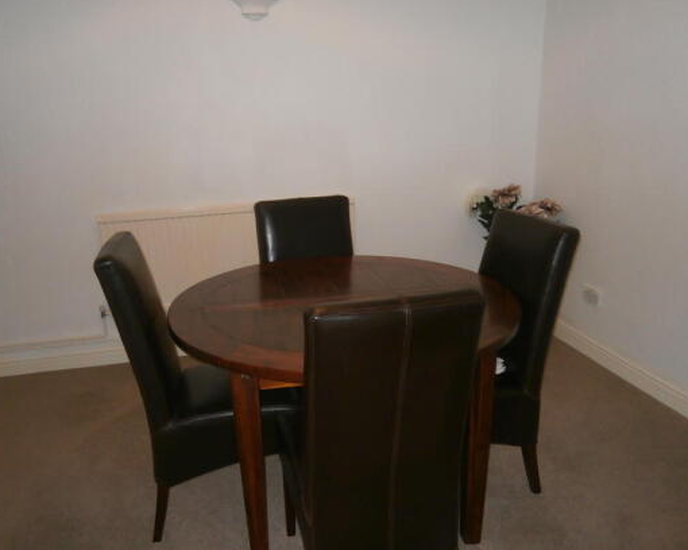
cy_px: 264
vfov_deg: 50.0
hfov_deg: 60.3
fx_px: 591
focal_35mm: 29
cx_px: 311
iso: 200
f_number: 2.8
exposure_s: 1/30
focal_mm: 4.7
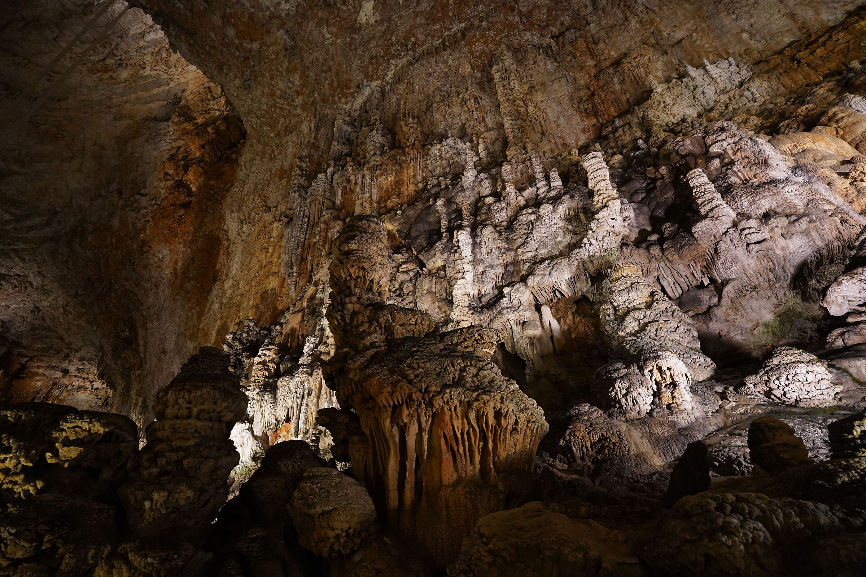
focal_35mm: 16
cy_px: 288
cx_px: 433
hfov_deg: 95.0
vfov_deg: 72.1
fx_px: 397
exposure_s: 1/30
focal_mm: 16.5
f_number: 4
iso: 3200
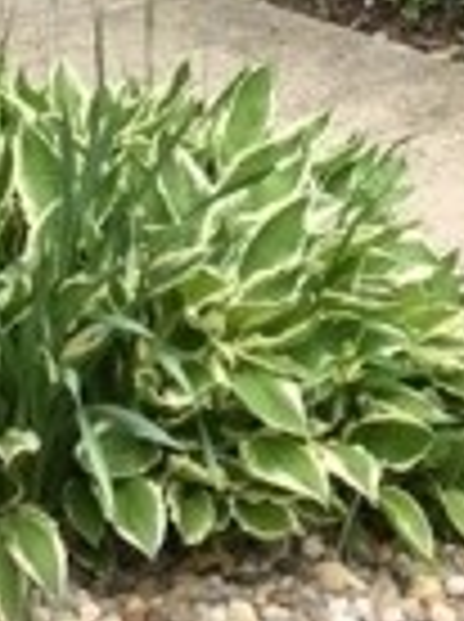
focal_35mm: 178
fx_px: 3191
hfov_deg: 8.3
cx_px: 182
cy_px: -598
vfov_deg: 10.3
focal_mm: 3.3
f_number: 2.4
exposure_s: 1/566
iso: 32
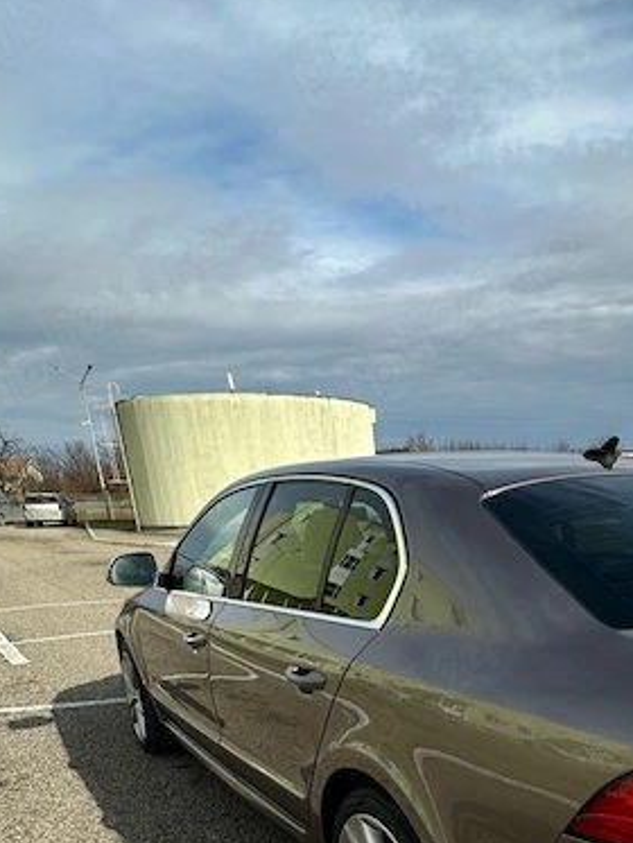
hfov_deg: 44.2
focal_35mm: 30
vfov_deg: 53.2
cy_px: 744
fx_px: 731
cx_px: 522
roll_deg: +1.3
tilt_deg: -19.8
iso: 40
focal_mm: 2.22
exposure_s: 1/1289
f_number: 2.2
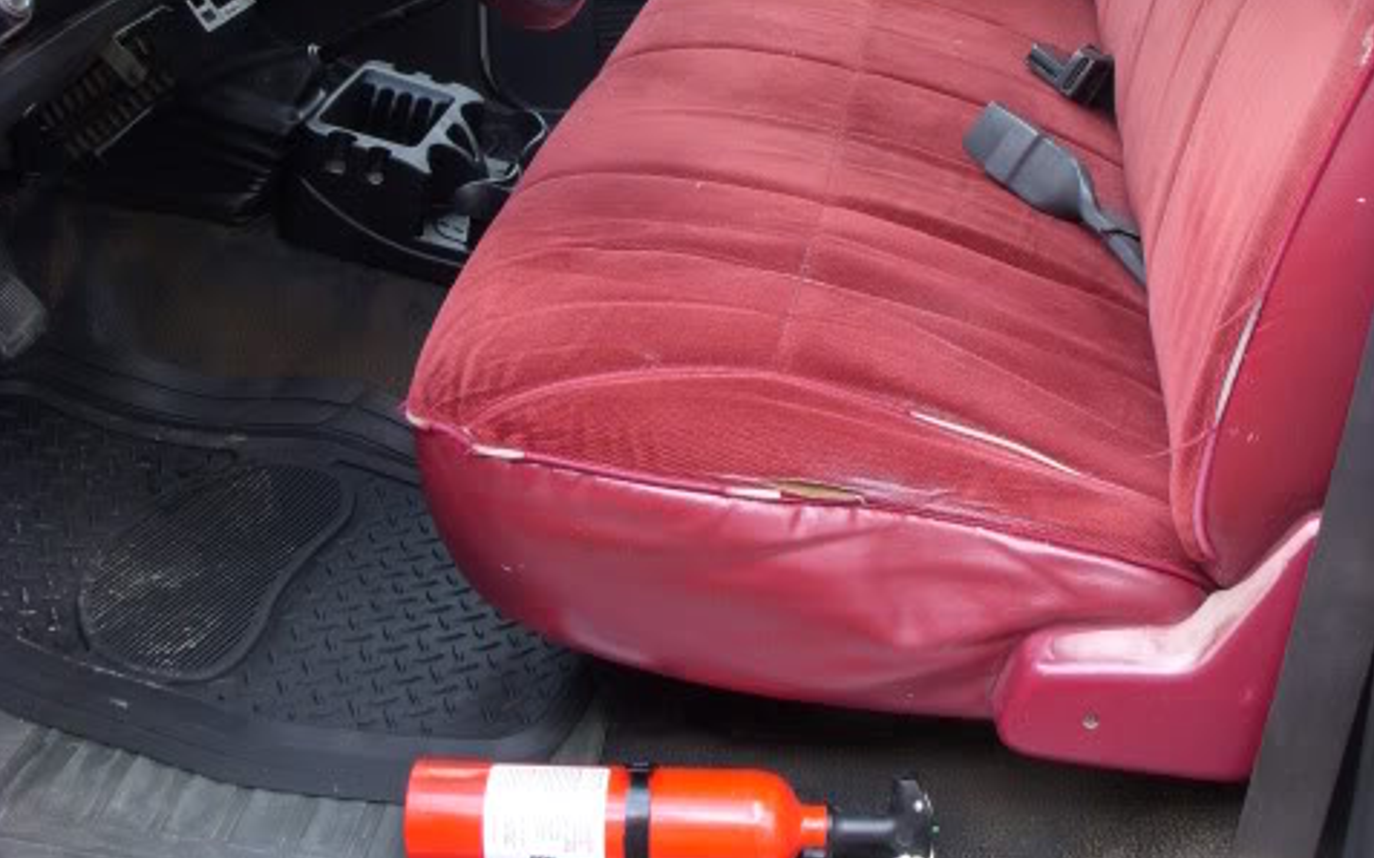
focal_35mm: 54
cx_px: 686
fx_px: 2022
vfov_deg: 23.5
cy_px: 147
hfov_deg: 37.5
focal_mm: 6.3
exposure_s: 1/60
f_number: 3.3
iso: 100
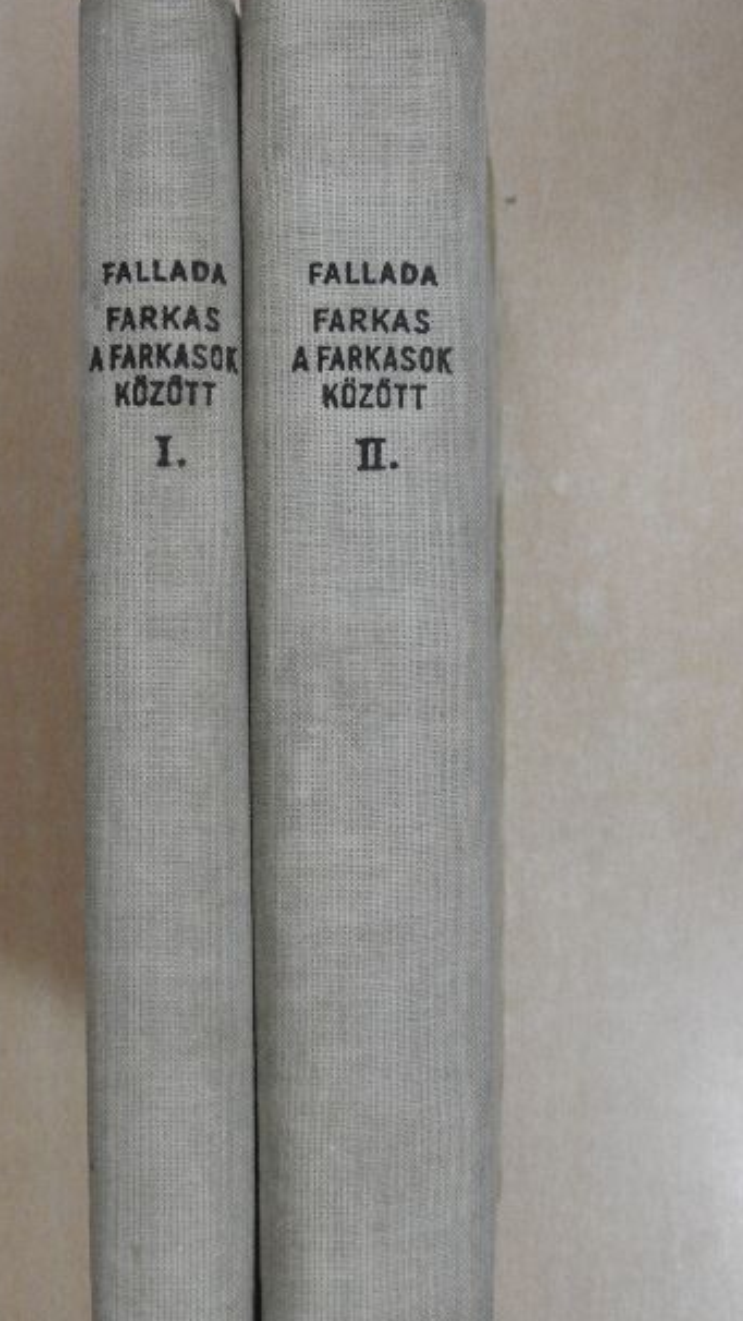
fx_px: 1611
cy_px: 682
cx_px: 294
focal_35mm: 46
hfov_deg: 25.9
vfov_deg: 44.6
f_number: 4.2
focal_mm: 7.2
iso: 400
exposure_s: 1/30
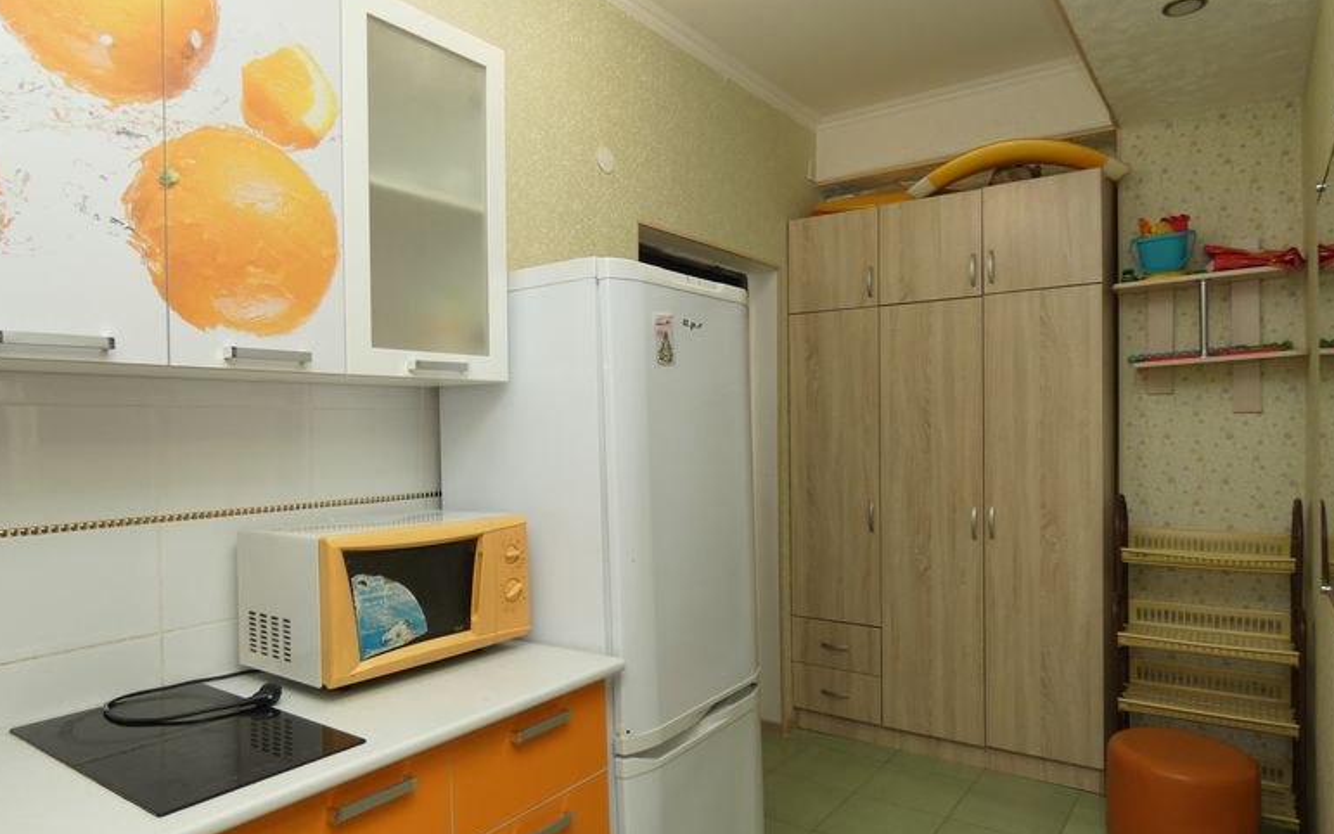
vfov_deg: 55.0
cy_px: 445
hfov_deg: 79.6
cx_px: 652
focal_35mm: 22
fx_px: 800
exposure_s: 1/60
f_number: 2.8
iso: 80
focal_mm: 3.6
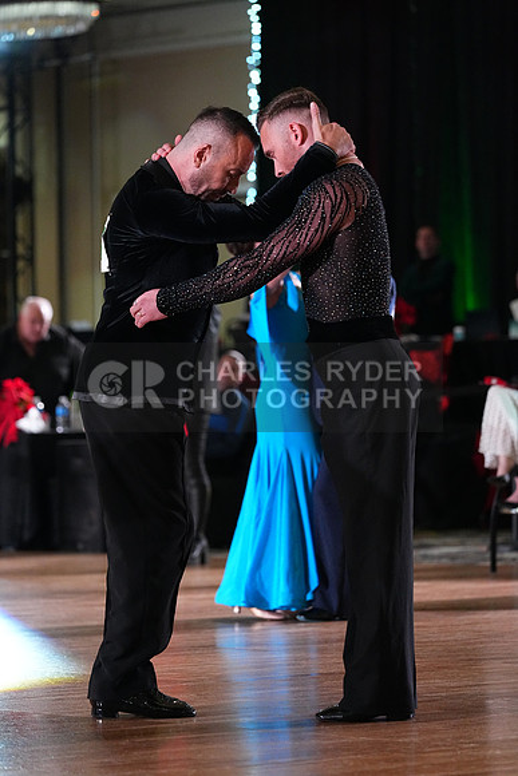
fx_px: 3882
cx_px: 259
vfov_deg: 11.4
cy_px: 388
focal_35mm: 180
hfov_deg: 7.6
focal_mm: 180
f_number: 4.5
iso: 6400
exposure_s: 1/400
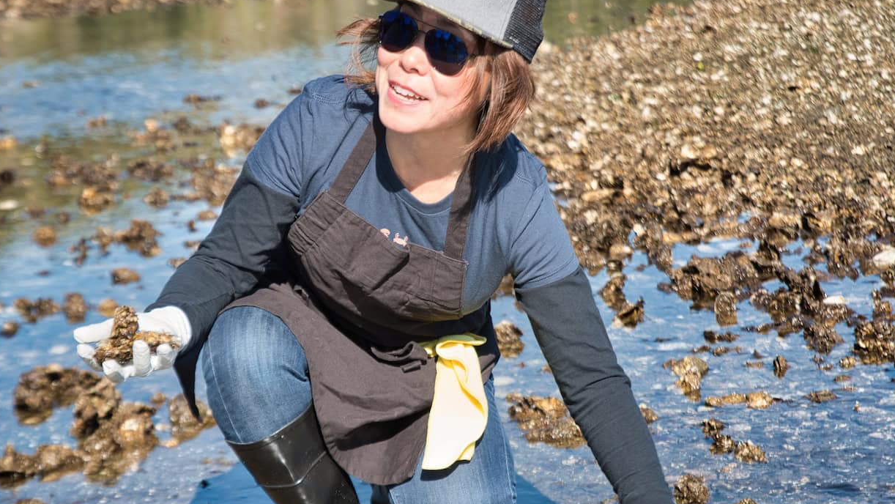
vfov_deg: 13.4
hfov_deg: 23.6
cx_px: 363
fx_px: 2136
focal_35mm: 90
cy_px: 303
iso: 160
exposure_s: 1/250
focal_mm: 70
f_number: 5.6
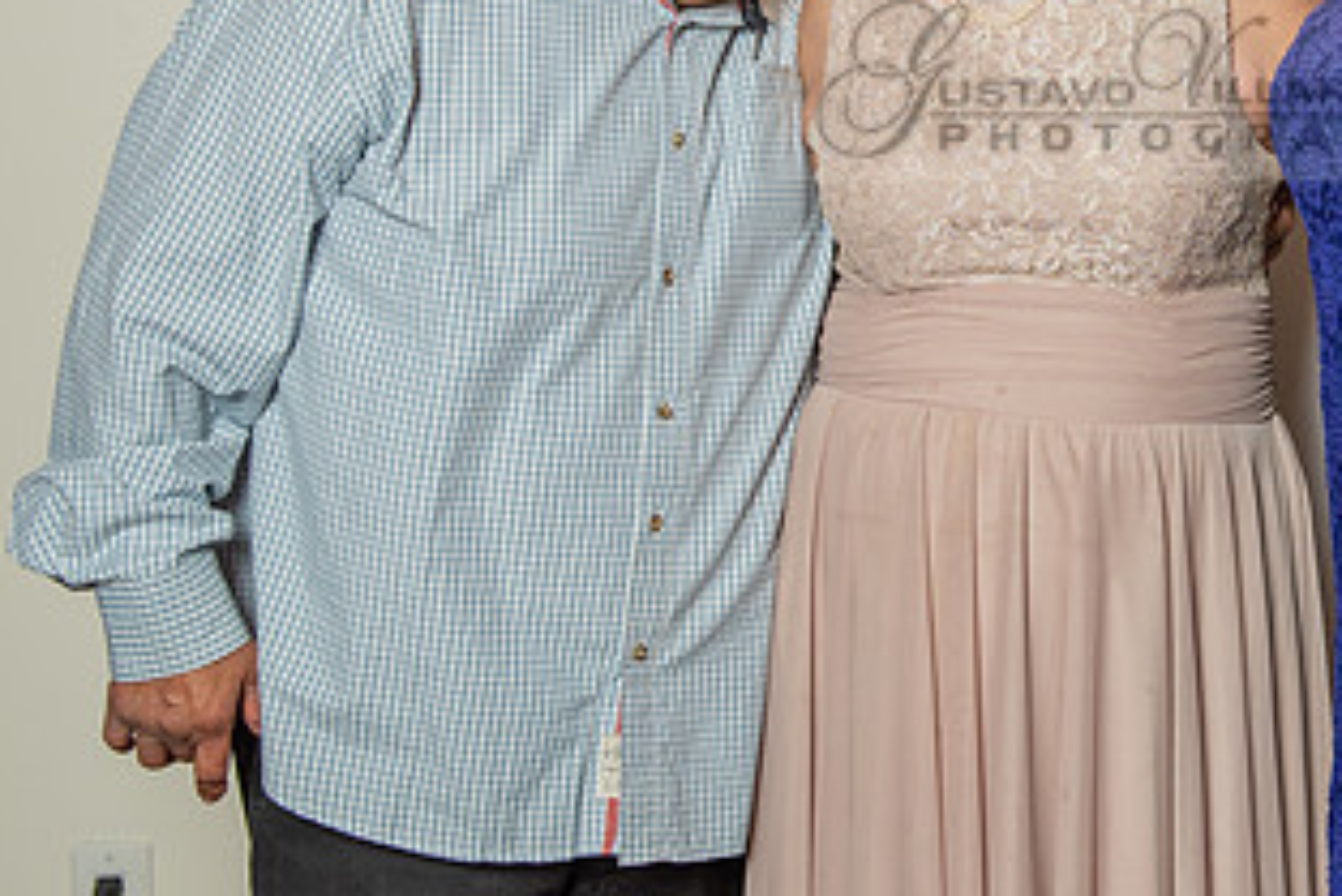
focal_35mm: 94
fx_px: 3506
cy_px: 22
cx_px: 1217
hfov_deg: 21.2
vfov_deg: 14.4
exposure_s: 1/160
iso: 200
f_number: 4
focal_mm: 38
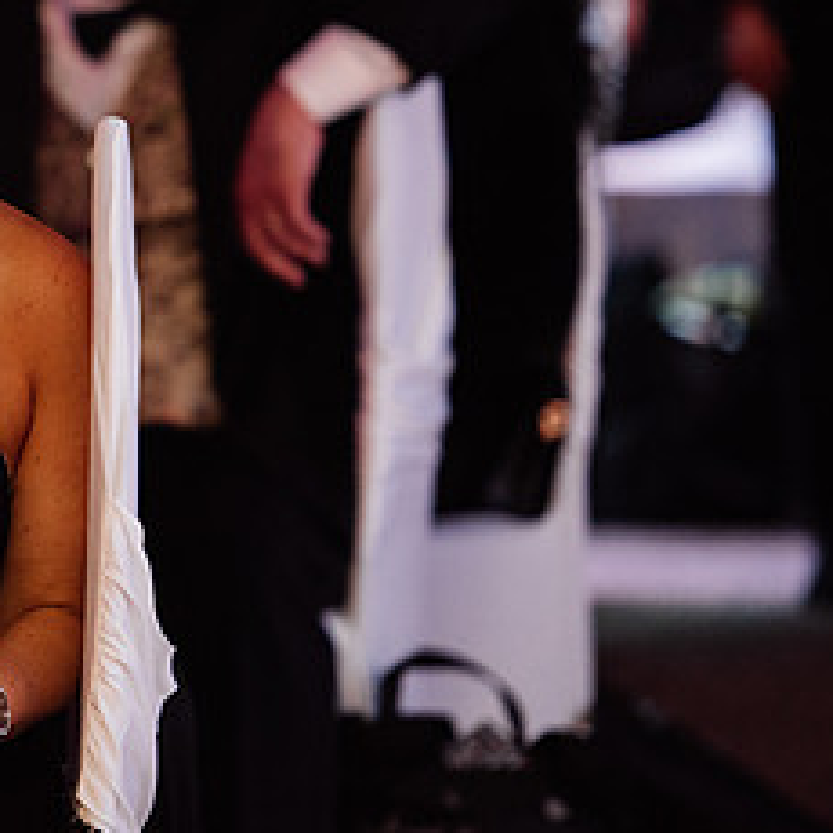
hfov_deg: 4.5
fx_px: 10509
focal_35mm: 386
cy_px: 176
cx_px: -33
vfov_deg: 4.5
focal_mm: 180
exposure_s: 1/200
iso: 2500
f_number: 2.8
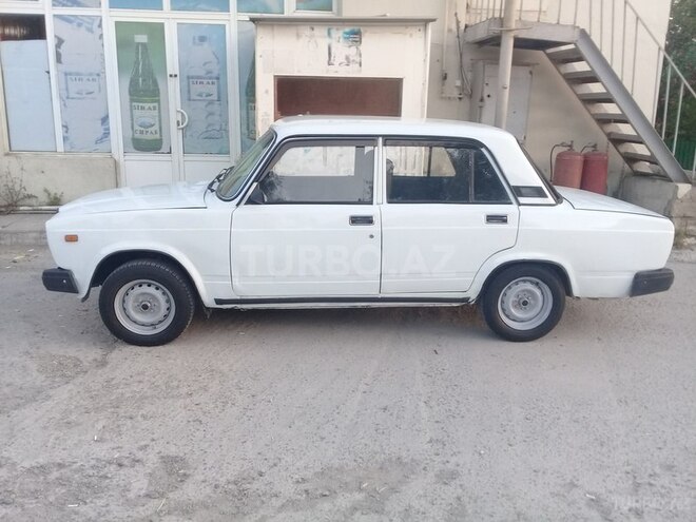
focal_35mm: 31
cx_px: 348
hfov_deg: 58.4
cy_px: 261
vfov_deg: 45.4
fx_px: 623
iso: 50
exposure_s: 1/33
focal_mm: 3.3
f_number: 2.2
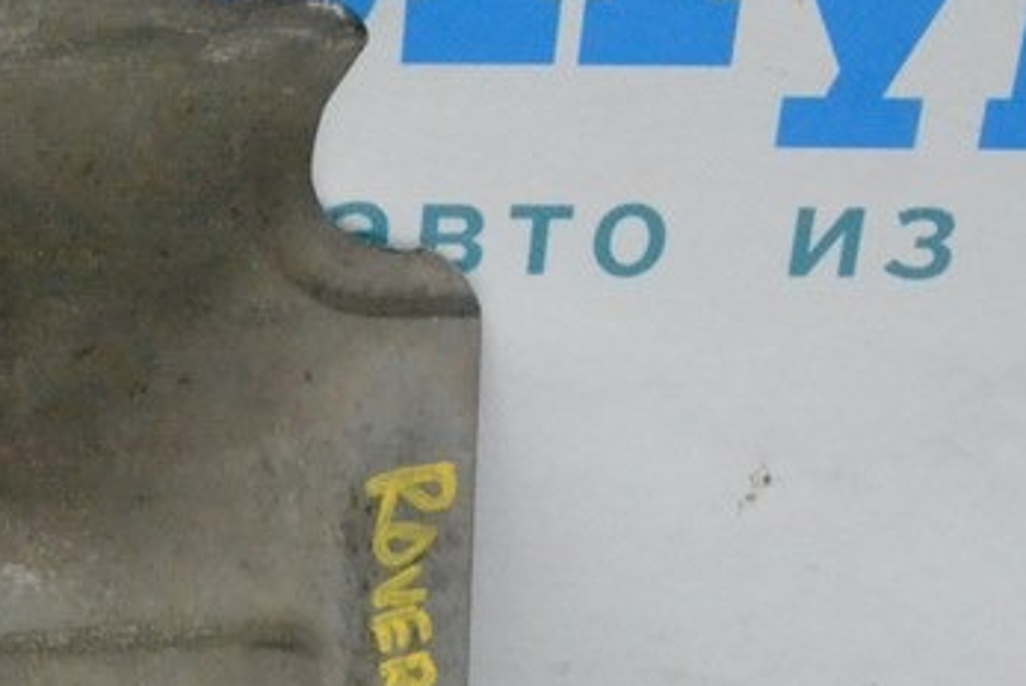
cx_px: -83
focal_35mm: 115
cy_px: 859
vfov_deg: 11.7
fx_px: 3280
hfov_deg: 17.2
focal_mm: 26
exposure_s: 1/125
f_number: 10
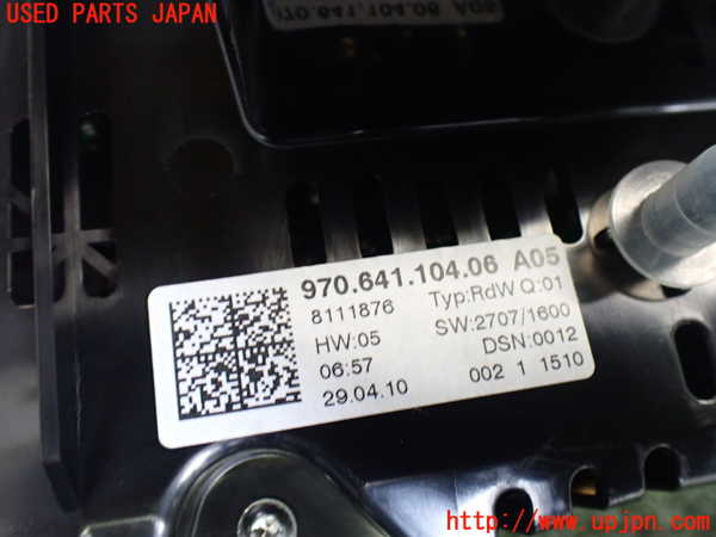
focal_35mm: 30
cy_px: 268
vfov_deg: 46.8
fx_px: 621
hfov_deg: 60.0
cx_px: 358
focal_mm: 5.4
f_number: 2.3
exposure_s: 1/60
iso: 800
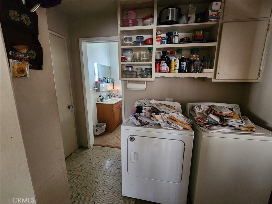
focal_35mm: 13
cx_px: 136
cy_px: 102
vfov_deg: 89.9
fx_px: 102
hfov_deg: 106.2
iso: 800
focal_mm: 2.2
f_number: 2.2
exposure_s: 1/24
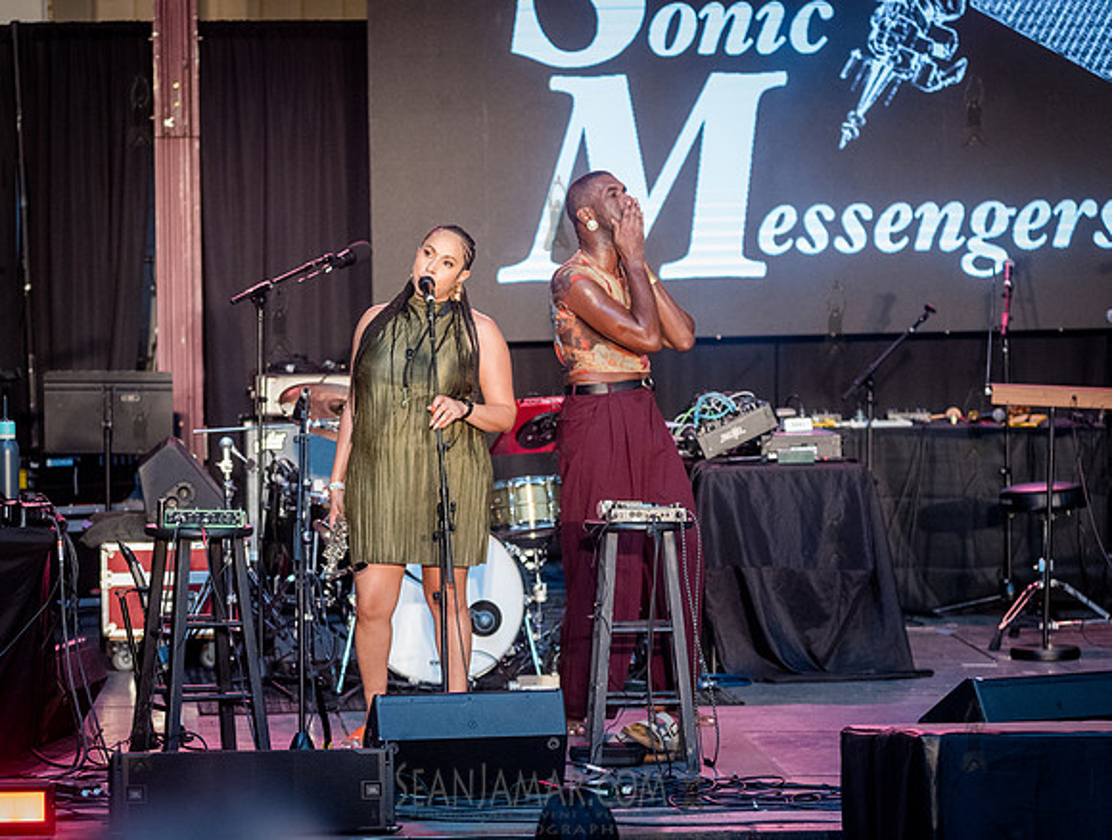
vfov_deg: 8.9
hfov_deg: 11.8
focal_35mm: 167
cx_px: 429
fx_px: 5364
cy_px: 363
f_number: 4
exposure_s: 1/800
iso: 4000
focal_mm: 135
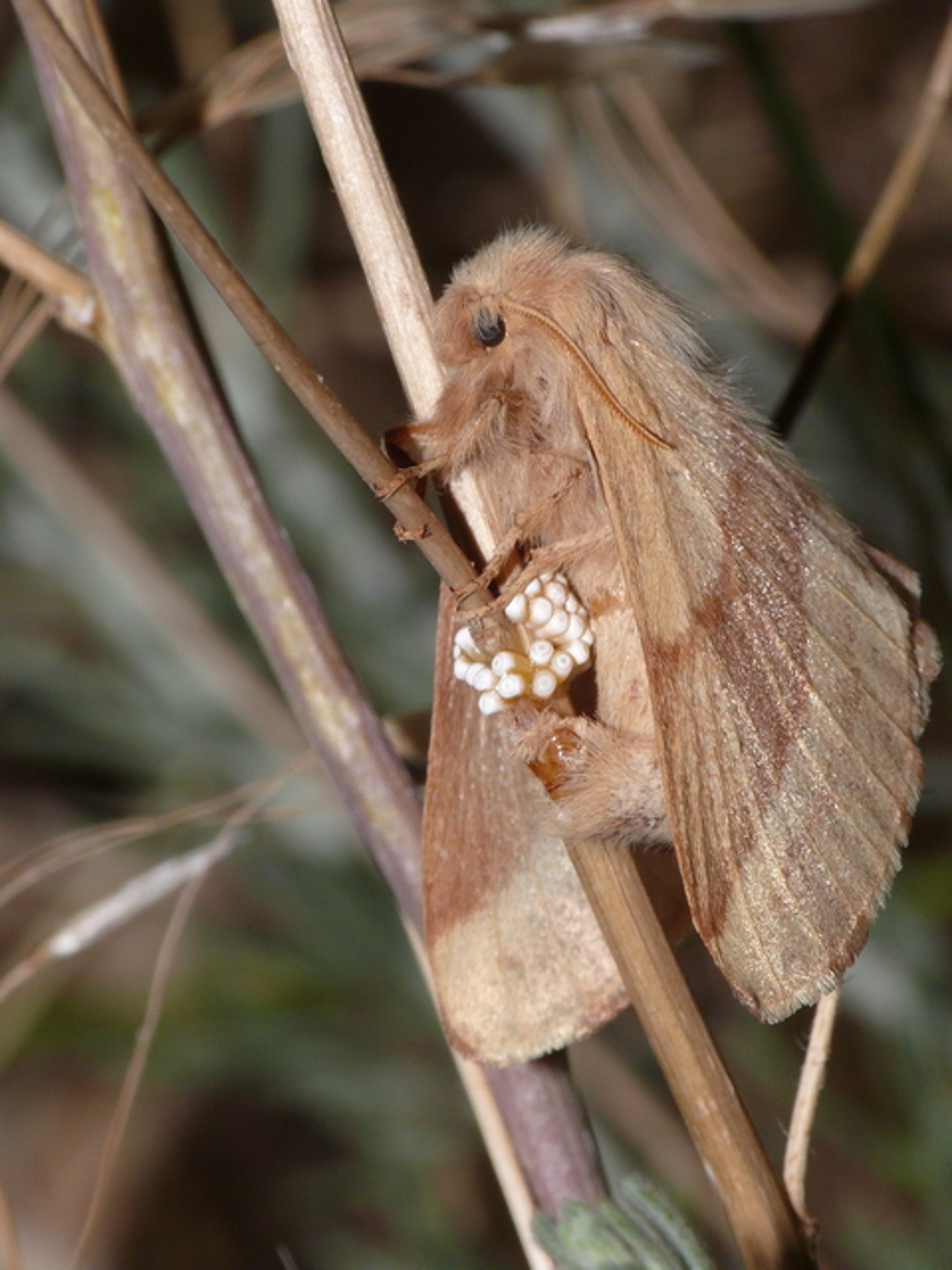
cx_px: 476
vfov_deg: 10.0
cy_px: 635
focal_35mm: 197
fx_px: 7224
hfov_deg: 7.5
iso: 200
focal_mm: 41.6
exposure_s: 1/640
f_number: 11
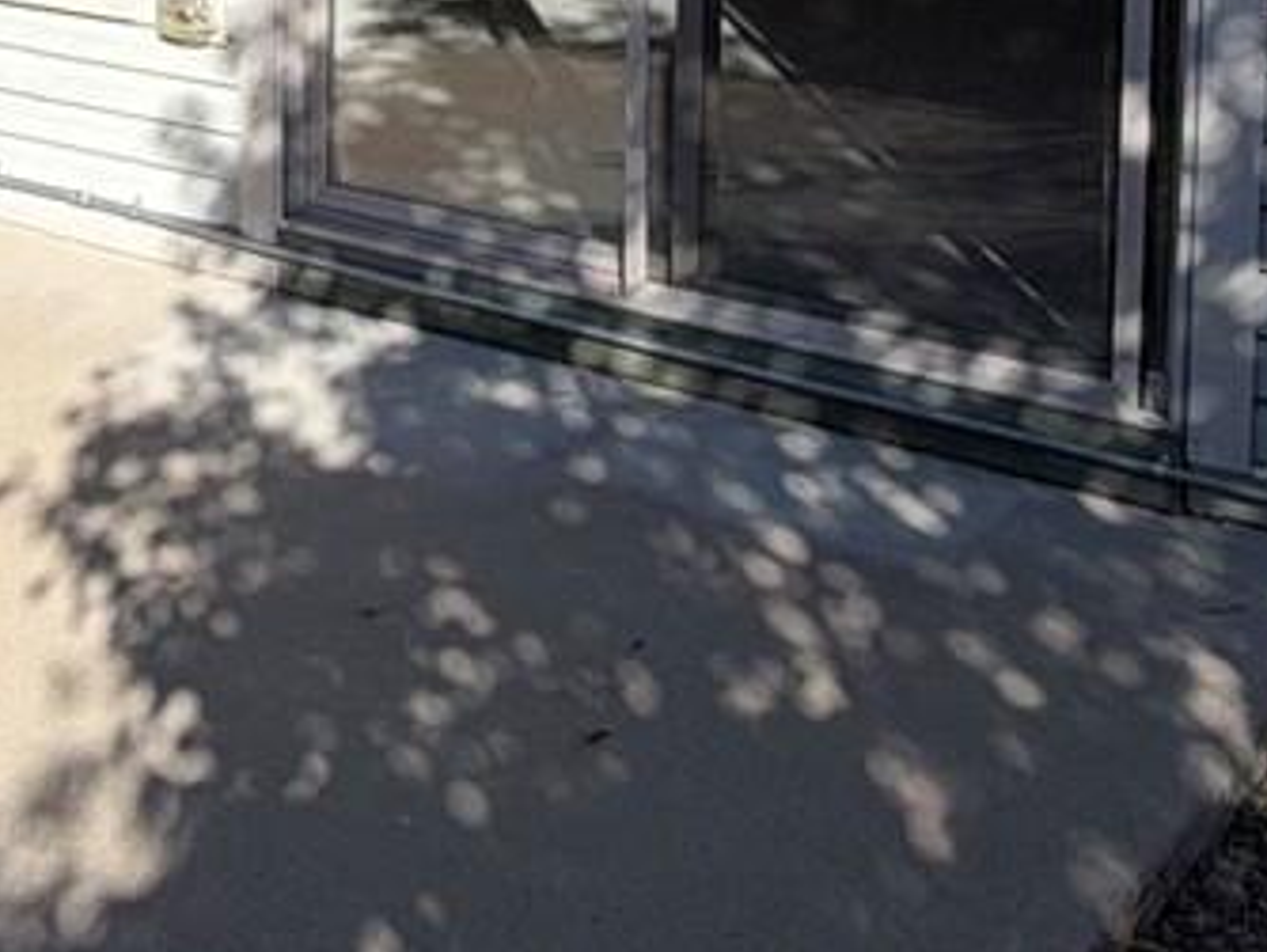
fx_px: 2454
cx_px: 167
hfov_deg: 28.0
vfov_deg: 20.3
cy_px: -250
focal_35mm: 67
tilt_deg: -5.9
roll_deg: +1.2
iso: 20
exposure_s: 1/914
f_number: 2.2
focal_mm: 2.22
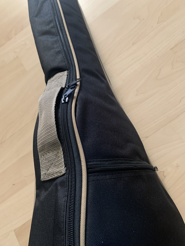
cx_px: 92
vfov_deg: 67.3
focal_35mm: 26
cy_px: 123
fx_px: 185
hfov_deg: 53.1
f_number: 1.8
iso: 400
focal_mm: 4.25
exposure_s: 1/42
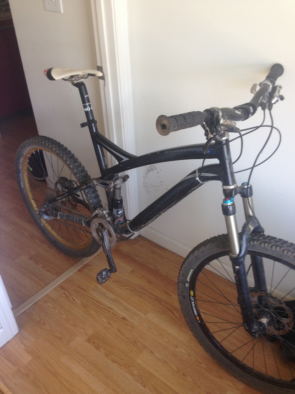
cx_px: 148
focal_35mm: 33
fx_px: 375
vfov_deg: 55.4
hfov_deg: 42.9
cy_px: 197
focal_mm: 4.12
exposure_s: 1/30
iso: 64
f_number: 2.4
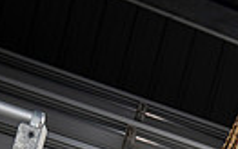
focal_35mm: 91
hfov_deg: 22.2
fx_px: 591
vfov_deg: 11.3
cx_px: 220
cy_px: 387
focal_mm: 26
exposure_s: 1/250
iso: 400
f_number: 5.6
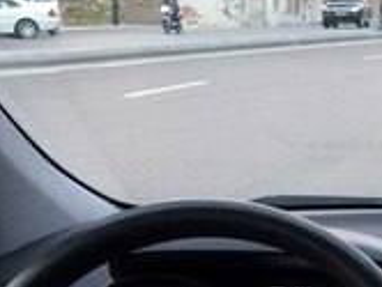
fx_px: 1271
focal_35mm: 115
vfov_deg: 12.4
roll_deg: -3.5
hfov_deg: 15.2
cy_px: 396
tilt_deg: -14.0
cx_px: 644
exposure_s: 1/33
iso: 100
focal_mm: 4.15
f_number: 2.2
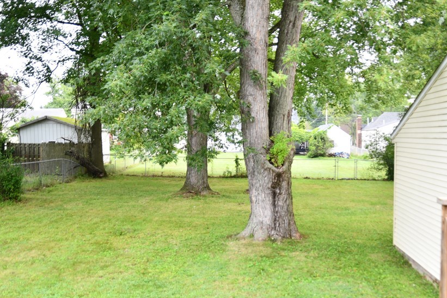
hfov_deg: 43.4
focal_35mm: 45
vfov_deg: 29.7
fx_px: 559
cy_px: 186
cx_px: 270
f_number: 3.5
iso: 250
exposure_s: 1/160
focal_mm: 23
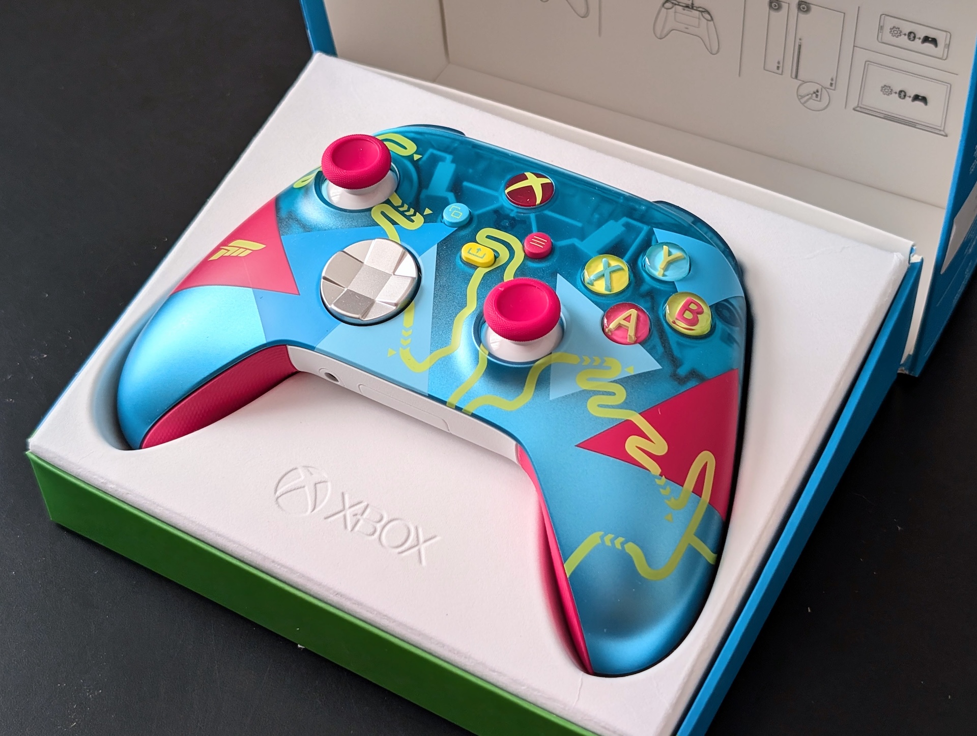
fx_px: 1385
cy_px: 368
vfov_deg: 29.8
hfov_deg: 38.9
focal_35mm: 49
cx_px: 488
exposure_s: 1/23.8
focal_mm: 6.9
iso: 32
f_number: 1.68
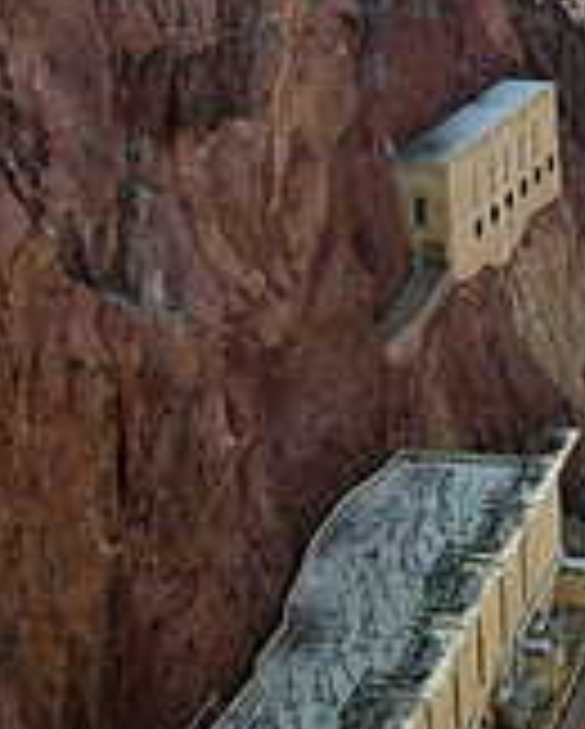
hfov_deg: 15.5
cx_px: 738
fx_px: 2052
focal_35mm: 95
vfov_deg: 20.1
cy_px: 310
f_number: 3
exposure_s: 1/376
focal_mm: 5.8
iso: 50
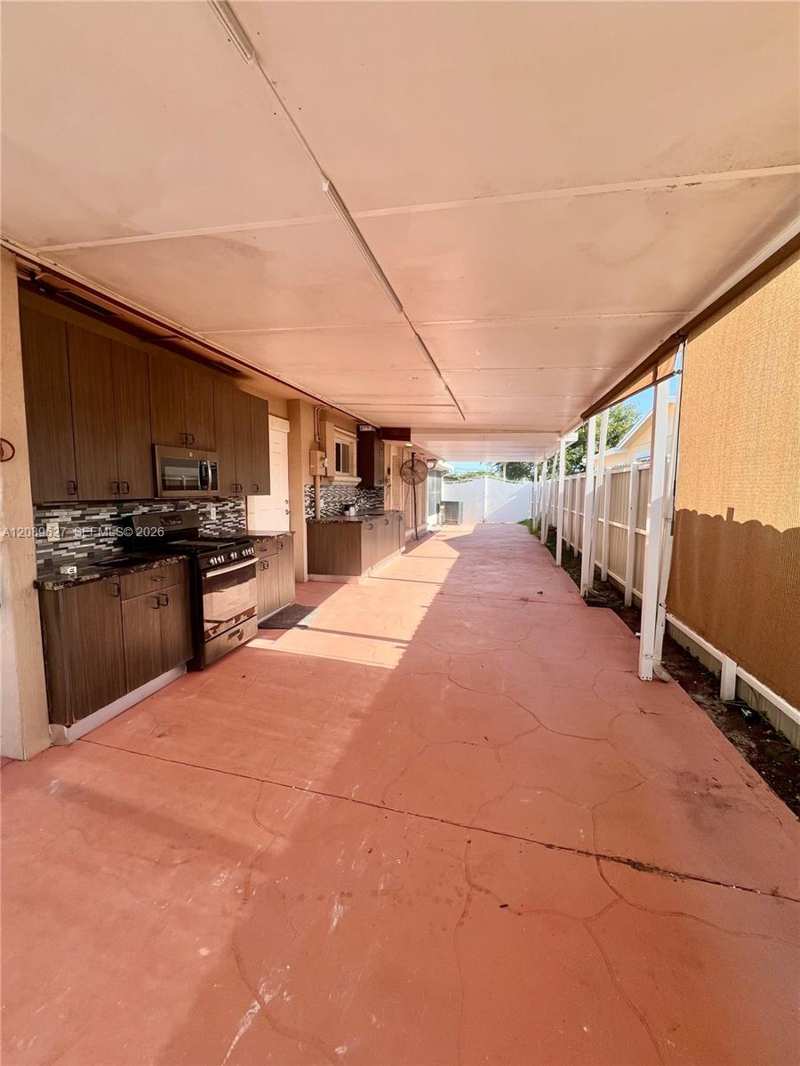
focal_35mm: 13
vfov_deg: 106.2
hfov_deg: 89.9
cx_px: 400
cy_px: 533
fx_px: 400
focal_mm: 1.57
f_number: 1.8
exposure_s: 1/488
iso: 32
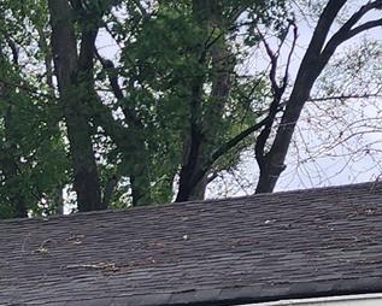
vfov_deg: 9.9
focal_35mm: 145
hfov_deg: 12.9
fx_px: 1640
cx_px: -106
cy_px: 626
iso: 12
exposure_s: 1/505
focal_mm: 6.4
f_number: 1.8
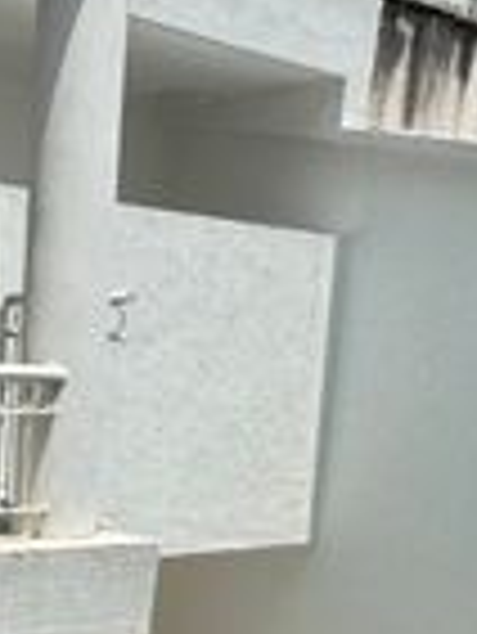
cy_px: 668
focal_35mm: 66
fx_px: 1211
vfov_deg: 27.3
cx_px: -9
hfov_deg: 21.4
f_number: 2.2
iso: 50
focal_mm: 2.22
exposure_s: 1/2208
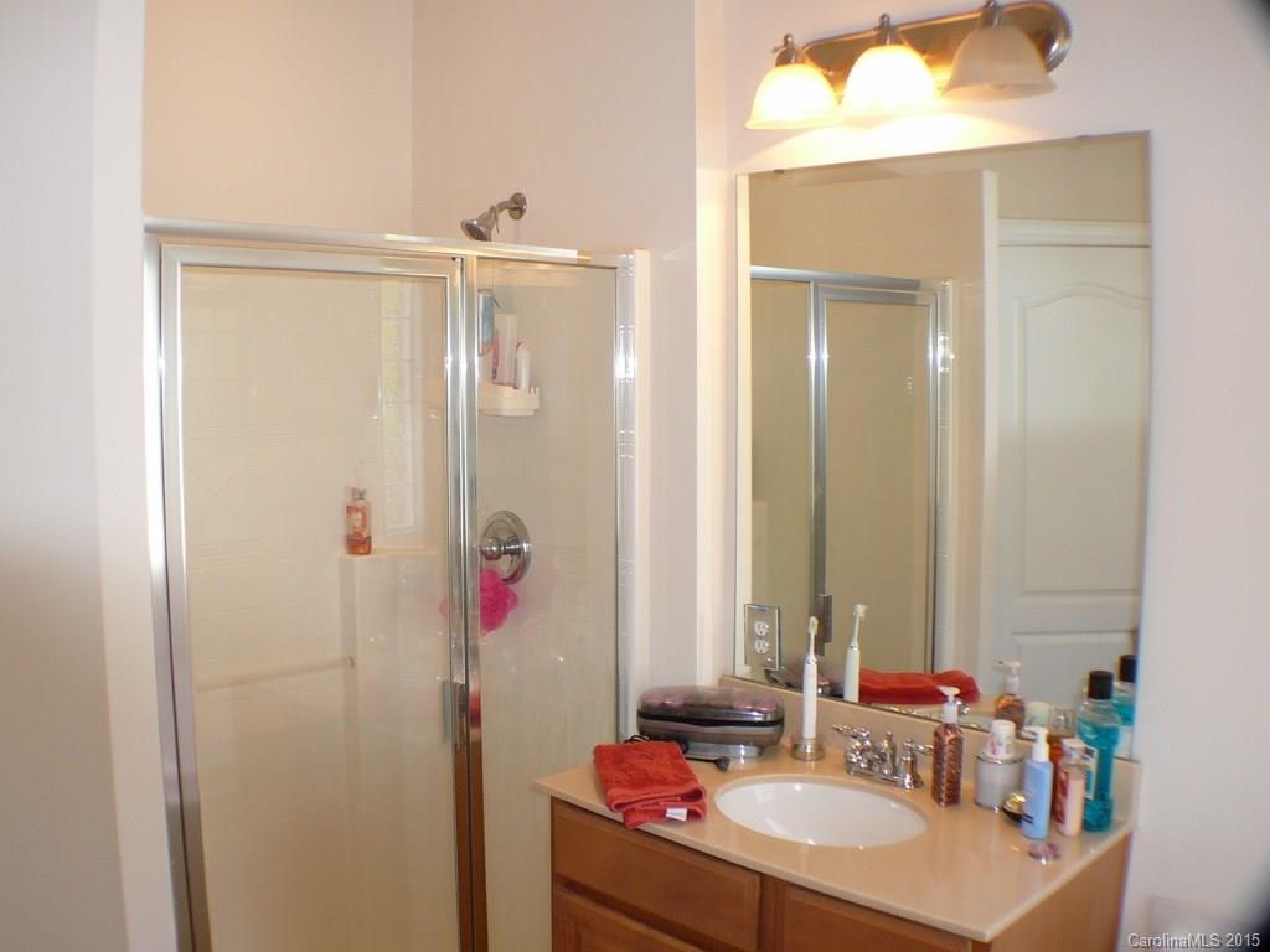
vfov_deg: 32.2
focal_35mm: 45
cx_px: 635
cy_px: 476
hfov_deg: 42.1
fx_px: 1651
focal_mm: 6.7
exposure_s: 1/30
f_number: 3.2
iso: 100
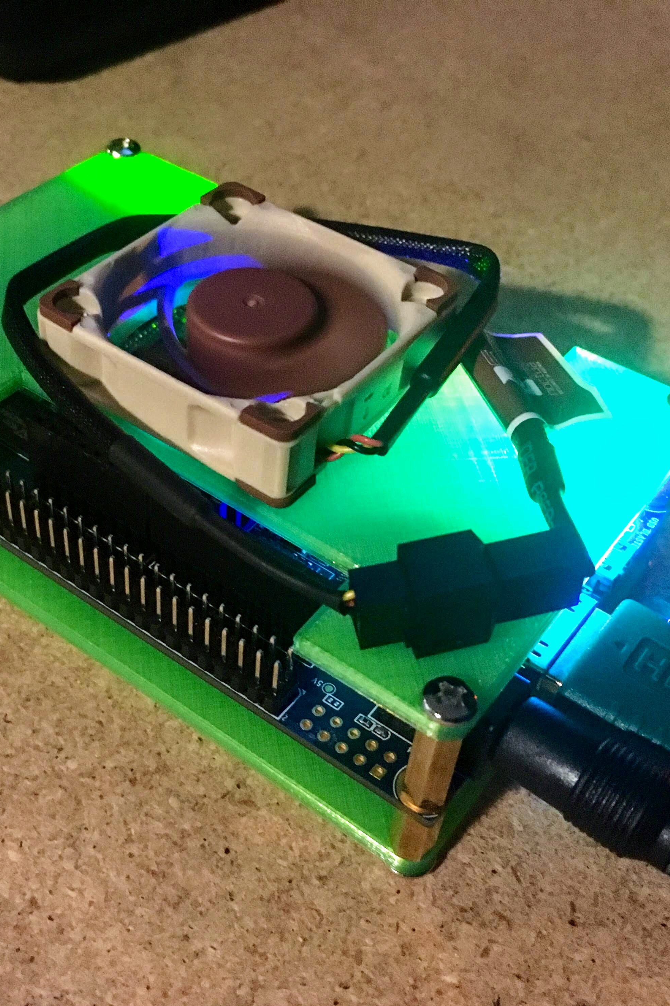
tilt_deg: -45.6
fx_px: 1145
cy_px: 512
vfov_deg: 47.4
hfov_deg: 32.5
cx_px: 264
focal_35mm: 41
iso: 500
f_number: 2.2
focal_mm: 4.15
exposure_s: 1/15
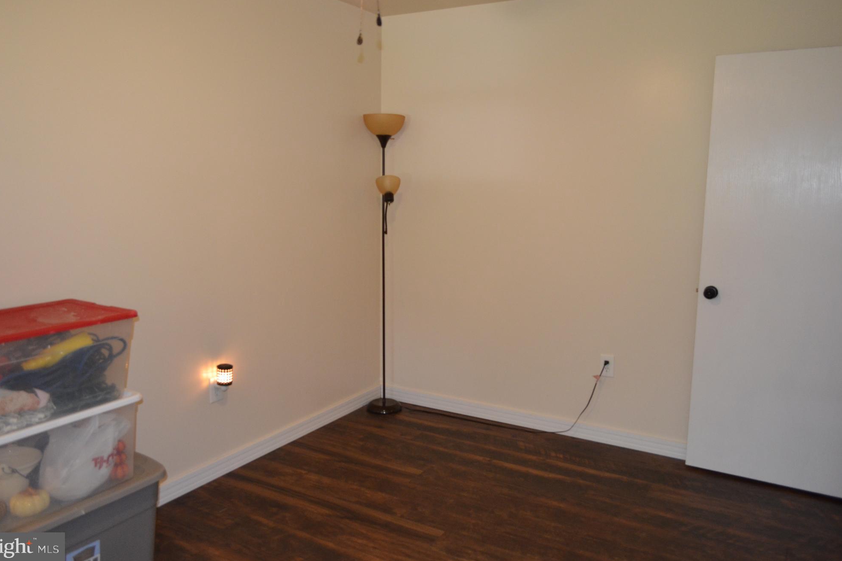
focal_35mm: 28
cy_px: 274
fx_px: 655
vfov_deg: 46.4
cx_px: 408
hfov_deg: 65.5
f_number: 3.5
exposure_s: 1/60
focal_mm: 18
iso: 1250
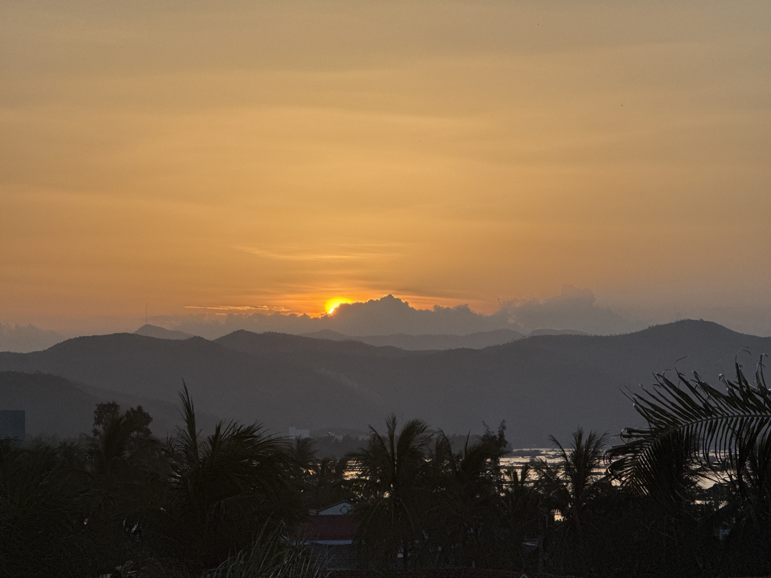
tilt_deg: +3.6
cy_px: 289
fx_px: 2673
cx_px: 386
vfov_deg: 12.3
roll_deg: +0.1
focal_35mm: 120
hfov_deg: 16.4
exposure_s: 1/1513
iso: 50
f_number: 2.8
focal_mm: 15.66
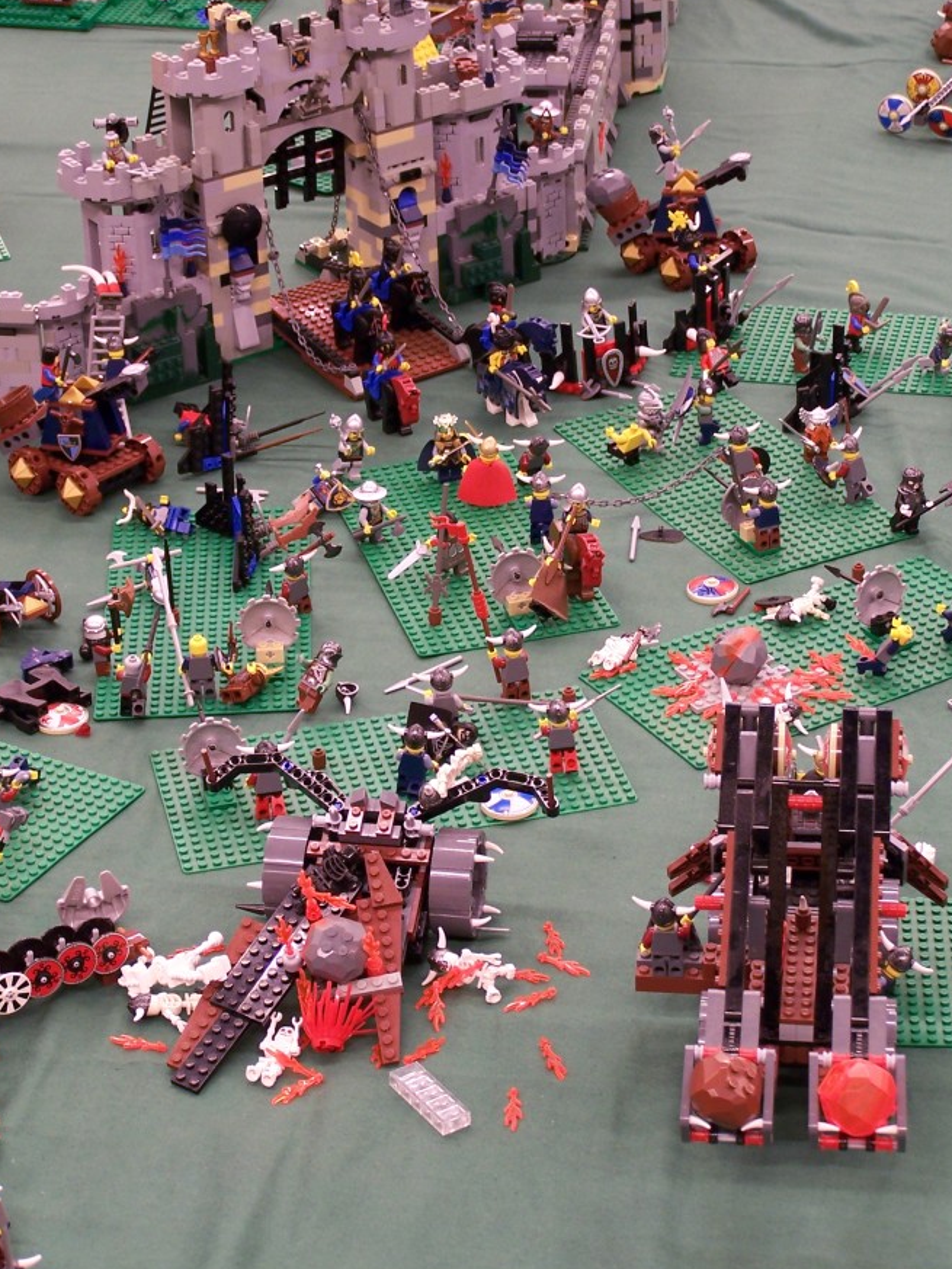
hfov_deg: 16.8
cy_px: 564
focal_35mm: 88
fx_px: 3226
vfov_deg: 22.2
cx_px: 427
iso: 80
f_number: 3.2
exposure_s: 1/2
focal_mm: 12.4
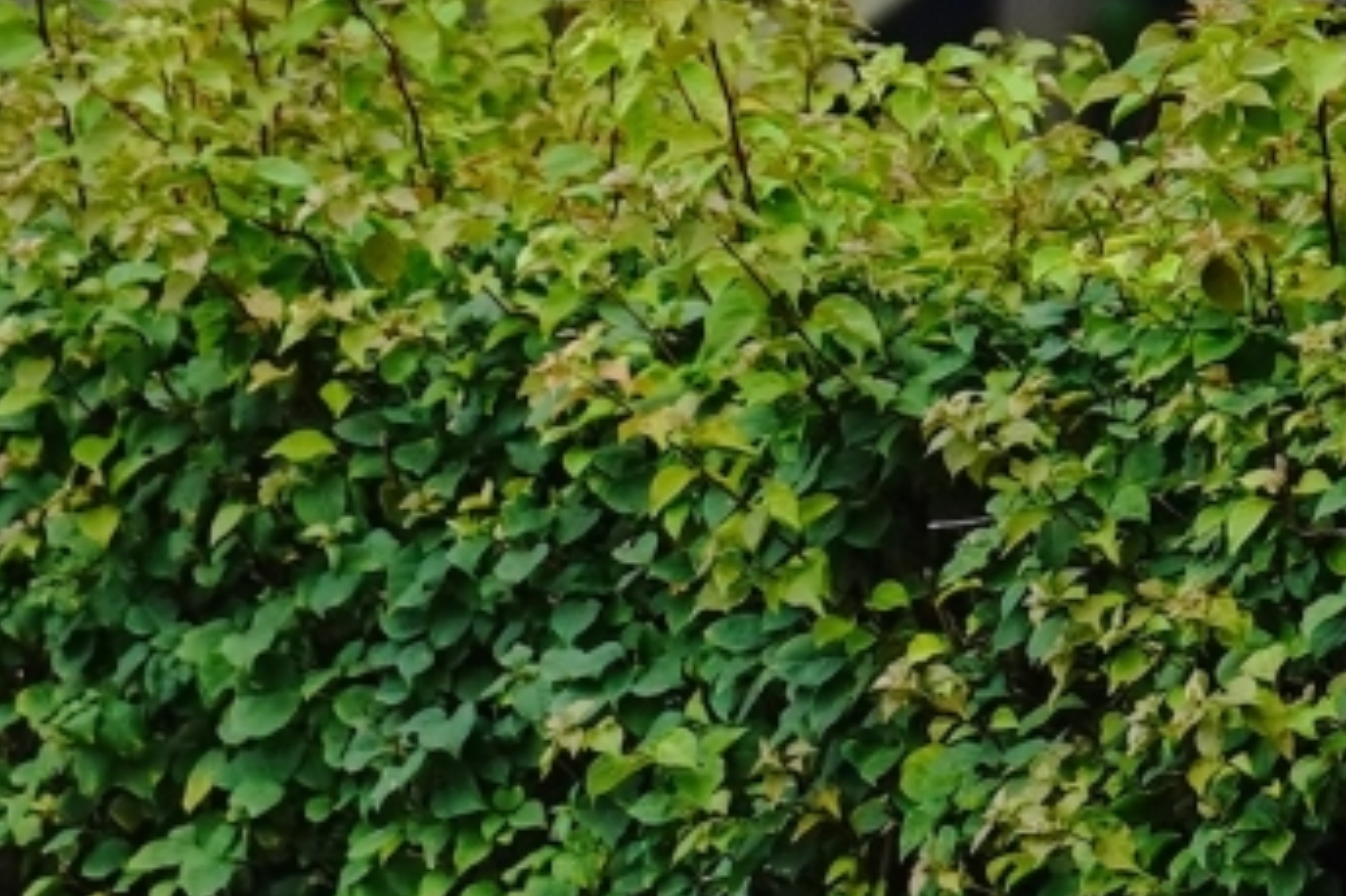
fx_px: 32848
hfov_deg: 2.3
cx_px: -2442
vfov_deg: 1.6
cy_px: 532
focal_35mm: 879
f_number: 4
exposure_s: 1/1600
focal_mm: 126
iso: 640
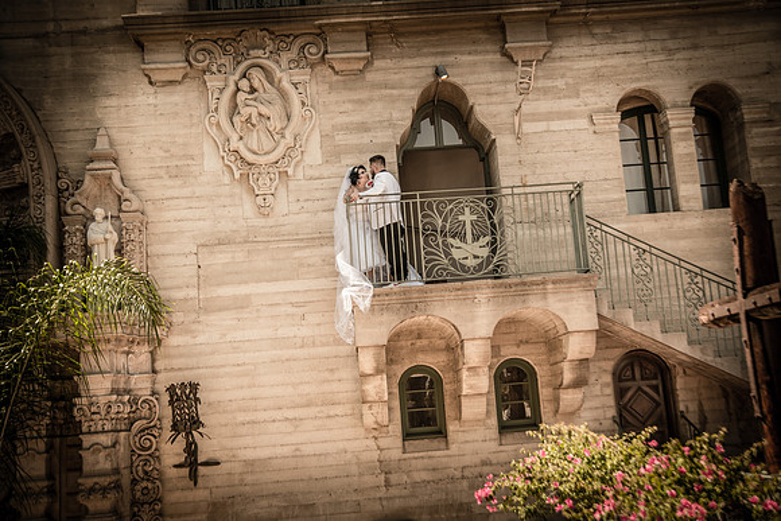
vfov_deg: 31.9
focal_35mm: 42
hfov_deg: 46.4
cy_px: 260
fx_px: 911
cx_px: 390
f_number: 4
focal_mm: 42
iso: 100
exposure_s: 1/320
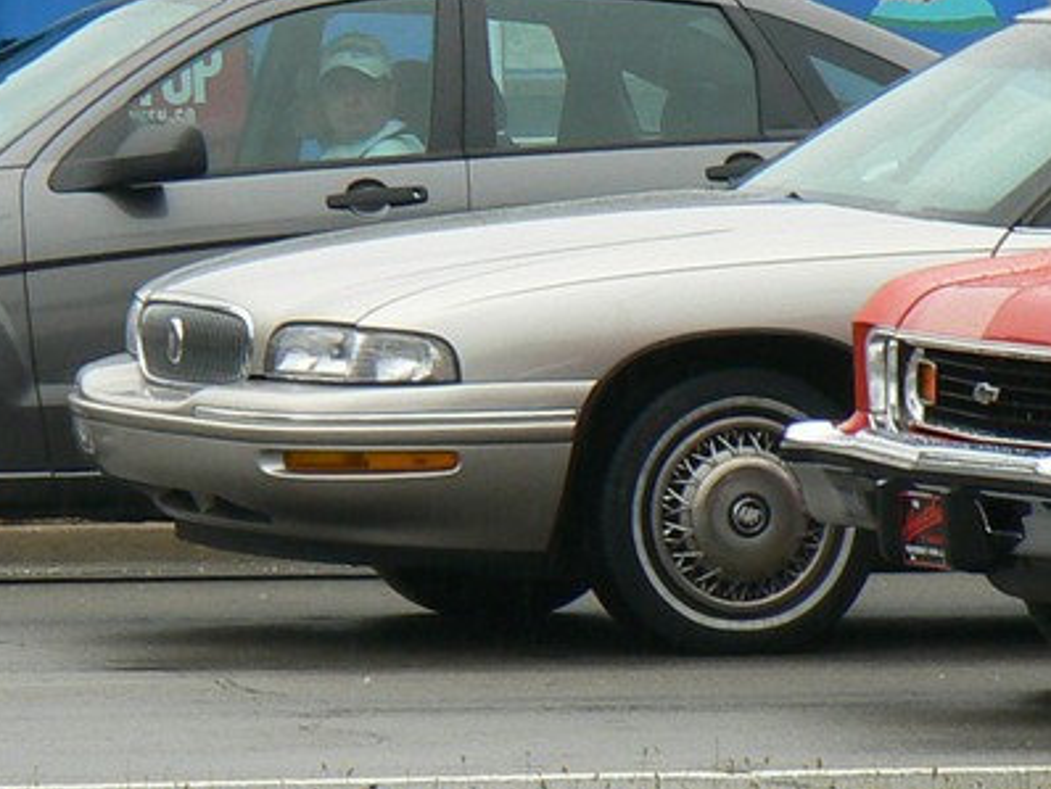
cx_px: 106
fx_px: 15008
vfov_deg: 3.0
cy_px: 16
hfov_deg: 4.0
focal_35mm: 494
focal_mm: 29.1
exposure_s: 1/160
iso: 80
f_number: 5.6
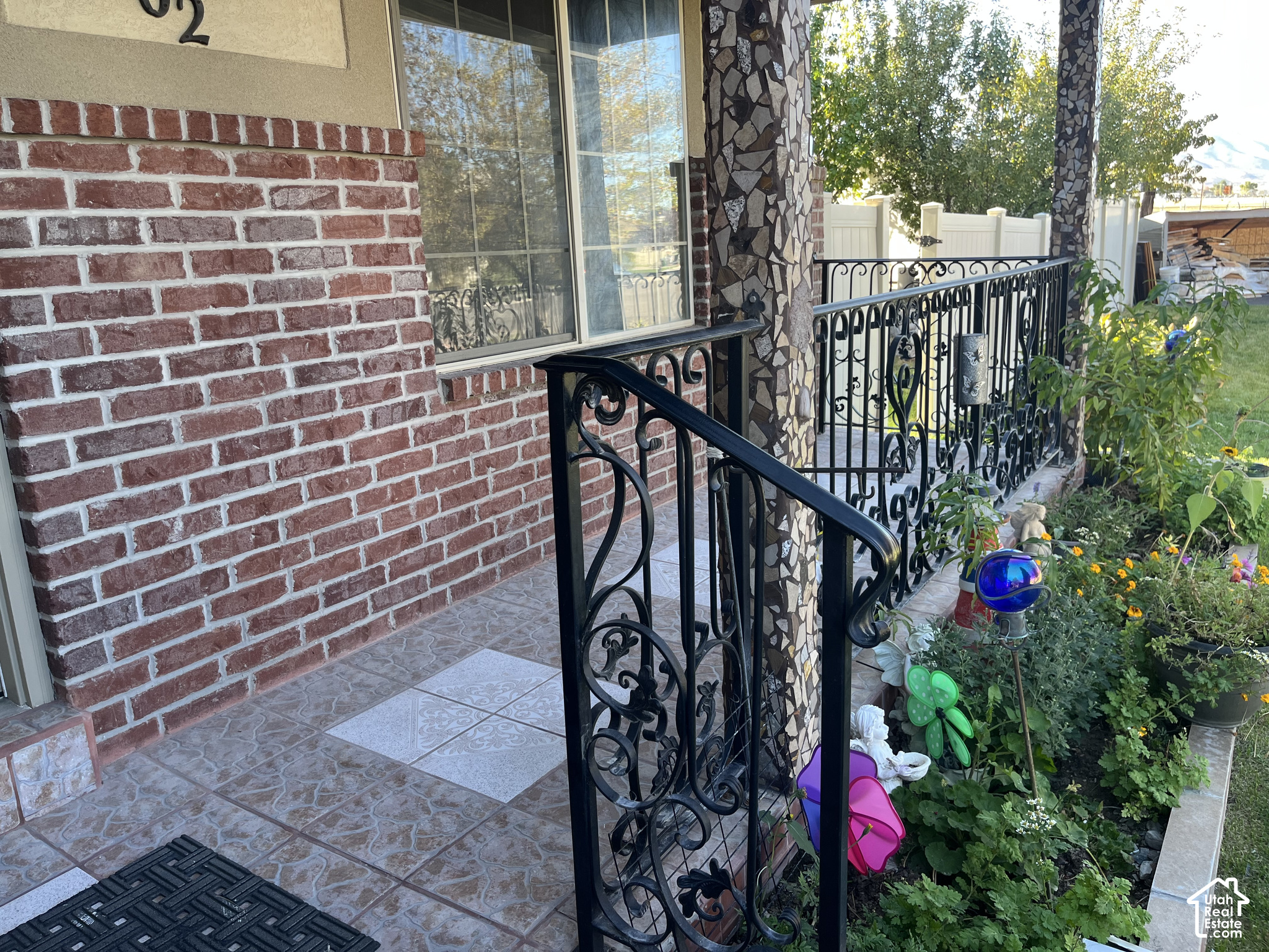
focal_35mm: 26
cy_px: 476
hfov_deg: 67.3
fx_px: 953
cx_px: 634
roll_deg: +2.8
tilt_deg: -11.8
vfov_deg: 53.1
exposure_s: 1/122
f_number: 1.6
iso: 40
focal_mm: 5.1
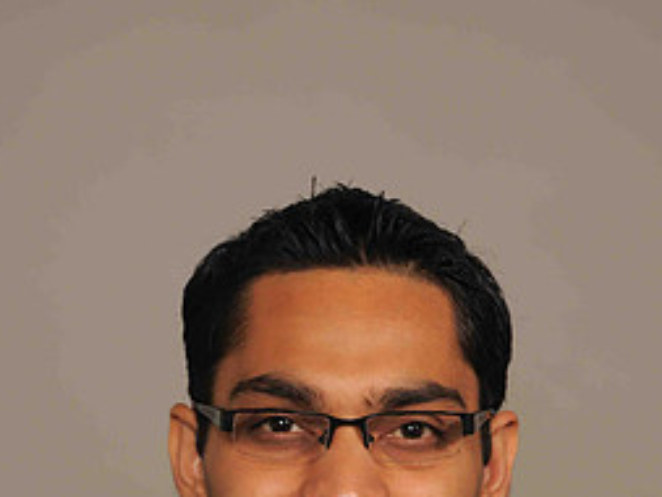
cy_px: 518
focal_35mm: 218
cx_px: 352
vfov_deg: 6.8
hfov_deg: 9.1
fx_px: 4168
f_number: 6.3
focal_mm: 85
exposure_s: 1/60
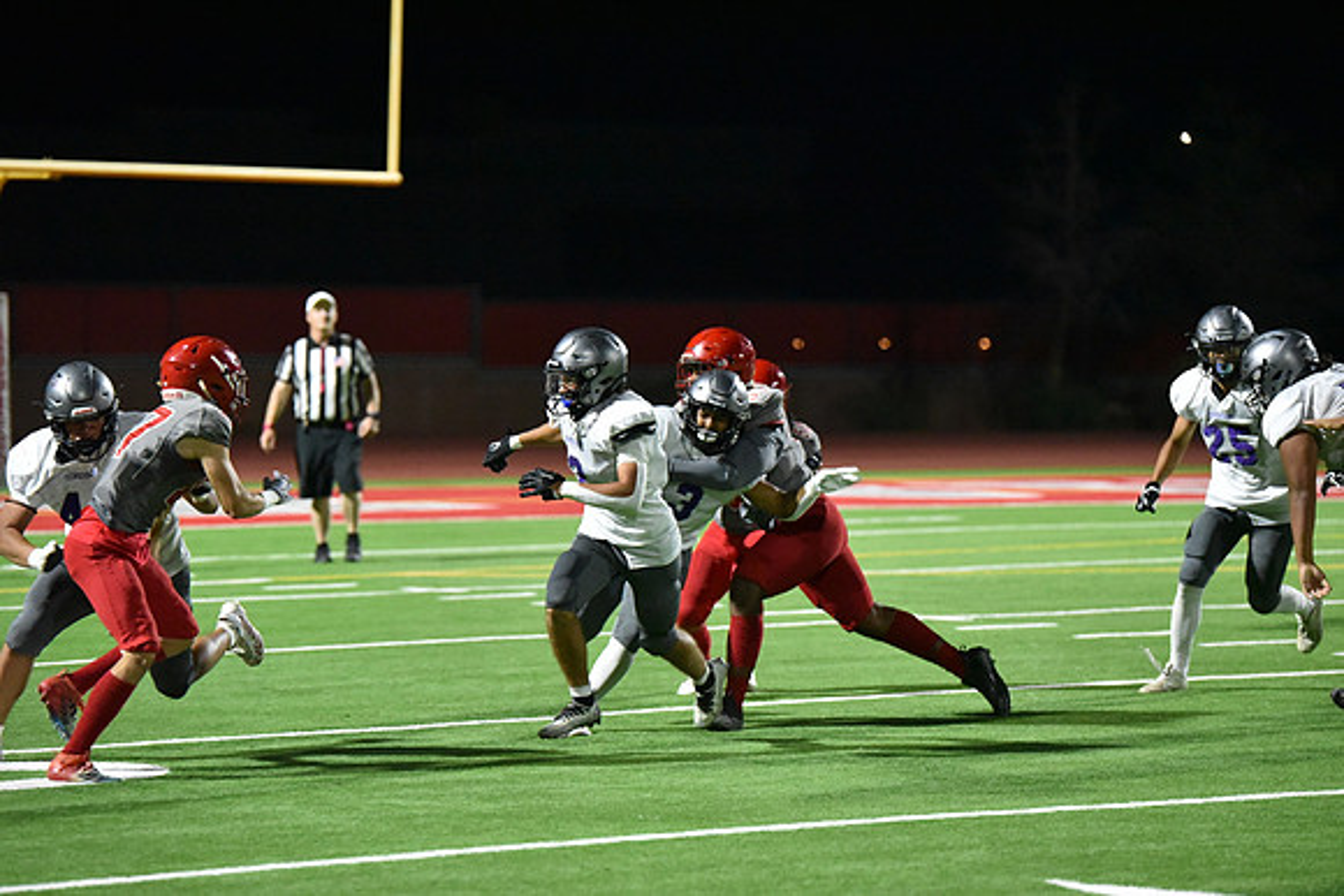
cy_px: 448
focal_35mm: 160
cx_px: 672
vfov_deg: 8.6
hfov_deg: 12.8
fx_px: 5974
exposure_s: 1/1000
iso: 12800
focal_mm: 160
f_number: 2.8
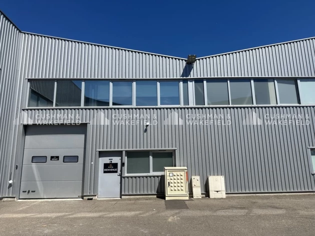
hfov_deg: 71.6
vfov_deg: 56.8
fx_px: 218
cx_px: 158
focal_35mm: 24
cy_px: 118
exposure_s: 1/7576
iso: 80
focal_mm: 6.86
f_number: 1.78
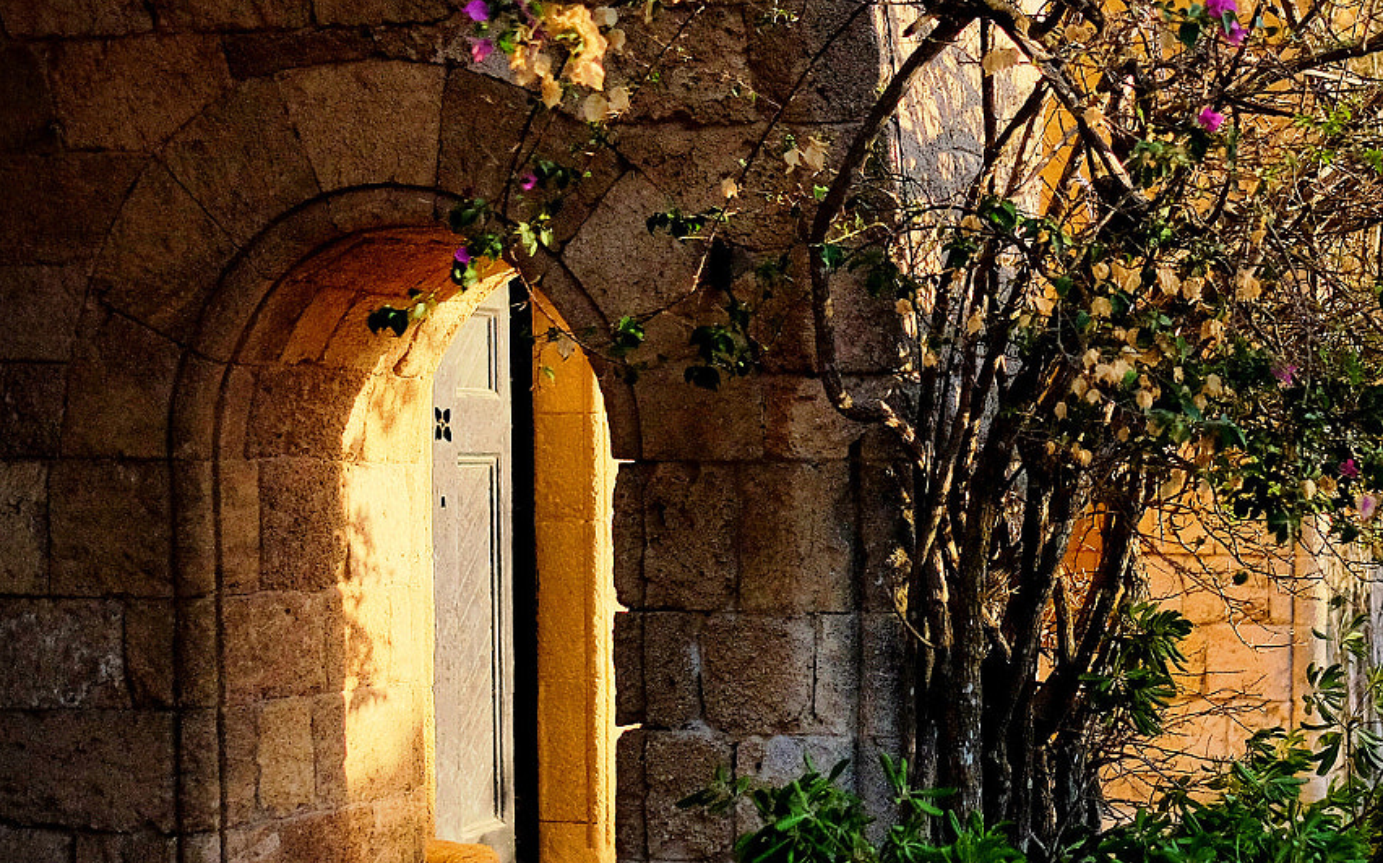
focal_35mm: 67
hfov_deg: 30.3
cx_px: 984
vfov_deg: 19.3
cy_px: 623
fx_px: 2525
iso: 800
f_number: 1.4
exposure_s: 1/10000
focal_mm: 23
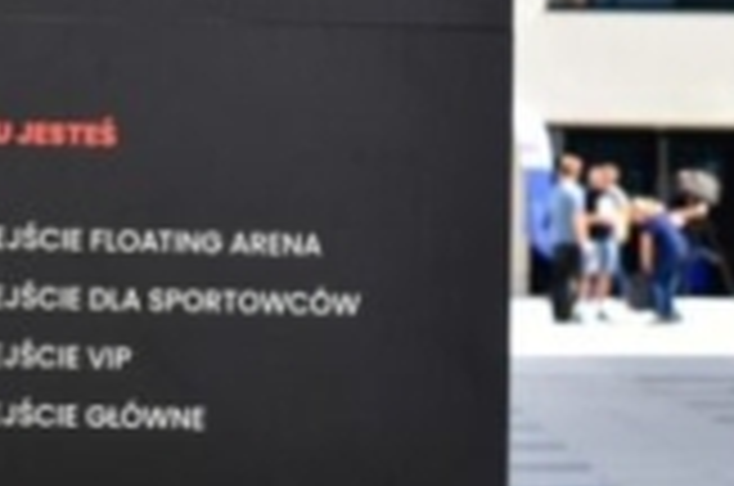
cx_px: 207
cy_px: -50
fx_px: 3602
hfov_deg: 11.6
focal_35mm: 177
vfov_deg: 7.7
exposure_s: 1/1250
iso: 400
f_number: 5
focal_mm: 30
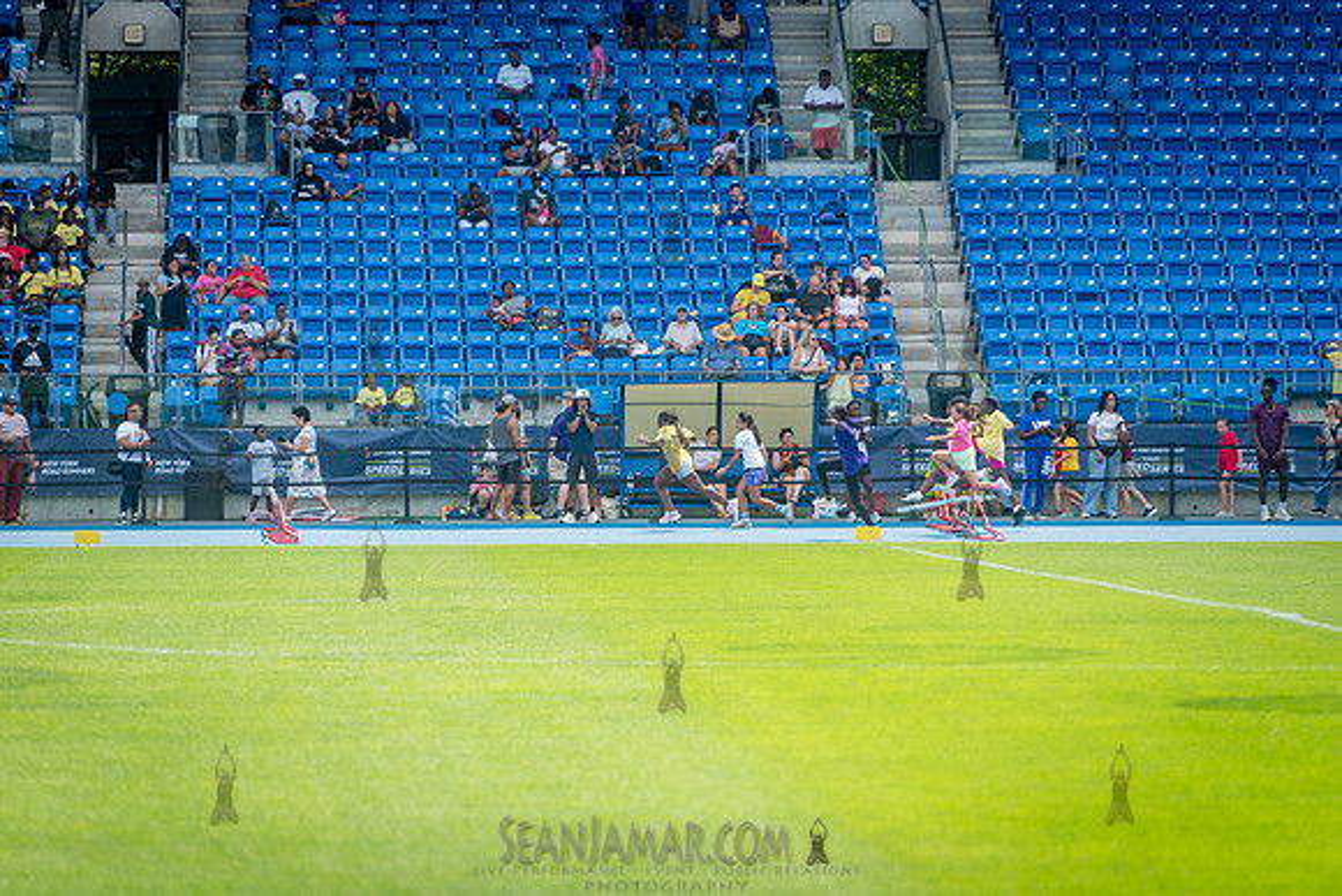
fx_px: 7824
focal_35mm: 210
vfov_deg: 6.6
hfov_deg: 9.8
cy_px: 448
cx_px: 671
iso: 160
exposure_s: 1/1000
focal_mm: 200
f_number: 4
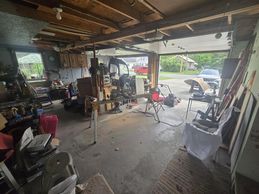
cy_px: 97
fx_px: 97
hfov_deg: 106.2
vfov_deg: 89.9
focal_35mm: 13
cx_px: 130
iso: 160
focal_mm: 2.2
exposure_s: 1/359
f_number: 2.2
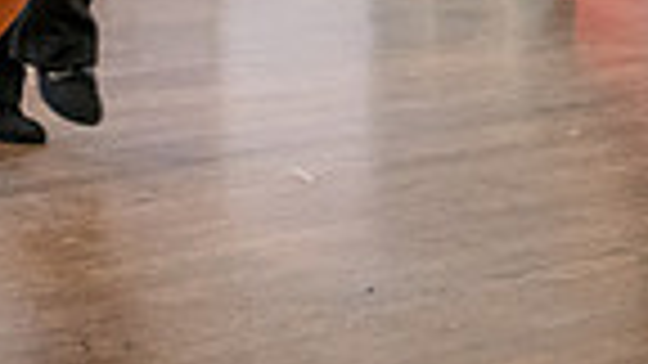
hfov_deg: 14.0
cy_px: -456
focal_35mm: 148
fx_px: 2543
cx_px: -158
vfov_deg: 7.7
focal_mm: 35
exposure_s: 1/500
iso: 6400
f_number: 2
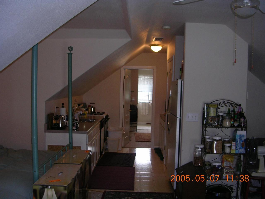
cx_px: 132
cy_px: 100
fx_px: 291
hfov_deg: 49.0
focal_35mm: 38
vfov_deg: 37.7
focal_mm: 5.8
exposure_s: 1/30
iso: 50
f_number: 2.8
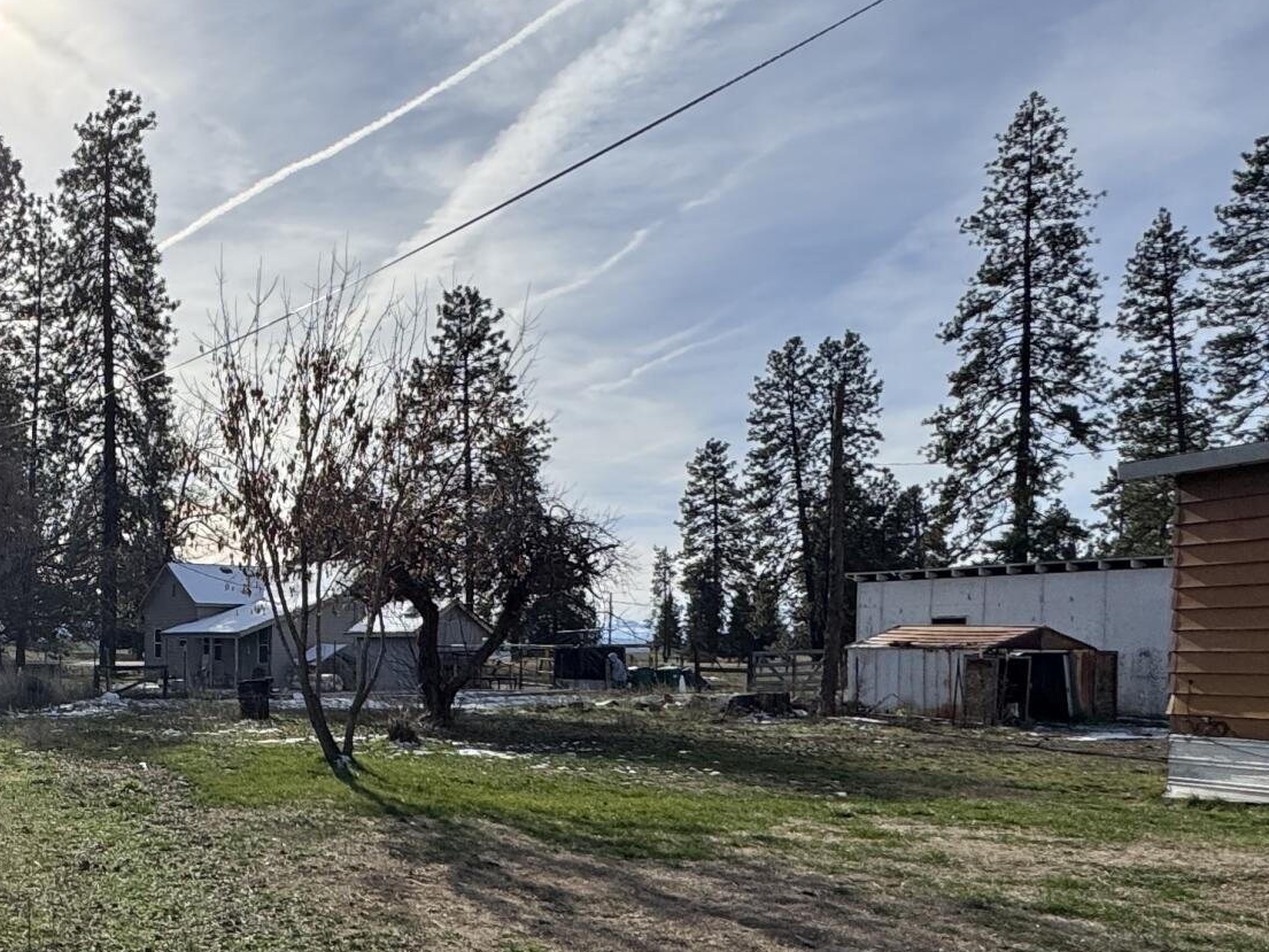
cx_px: -38
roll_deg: -1.4
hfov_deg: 41.6
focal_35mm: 38
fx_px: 1393
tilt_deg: +0.0
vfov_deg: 37.1
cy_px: 671
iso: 50
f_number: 2.2
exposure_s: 1/3247
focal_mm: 2.22
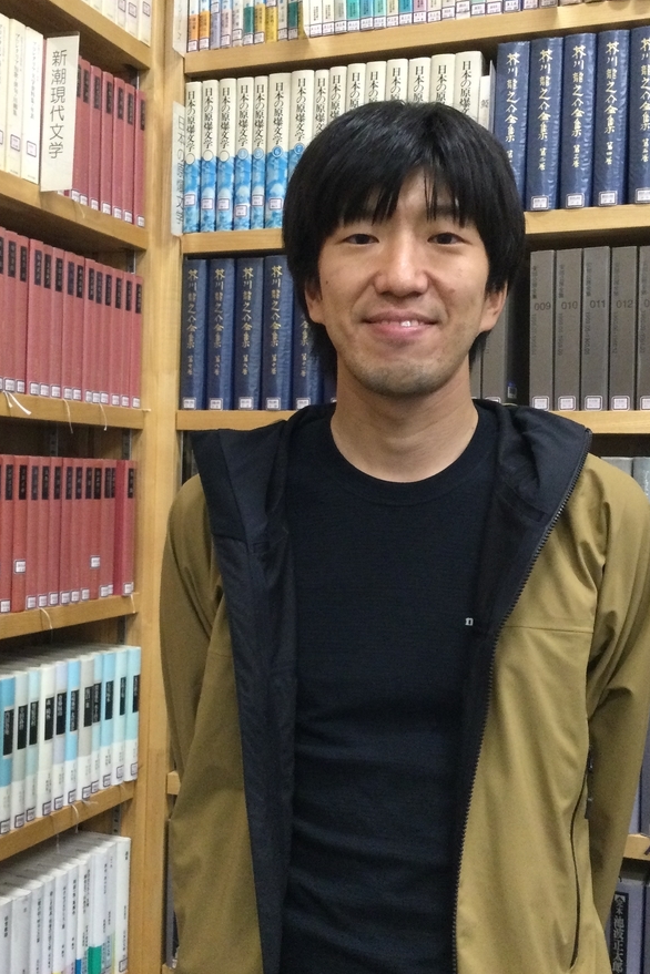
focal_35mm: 44
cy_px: 482
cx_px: 290
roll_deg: -2.4
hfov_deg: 30.5
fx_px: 1192
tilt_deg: -0.4
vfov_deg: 44.5
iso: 160
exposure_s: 1/30
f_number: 2.4
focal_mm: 3.3
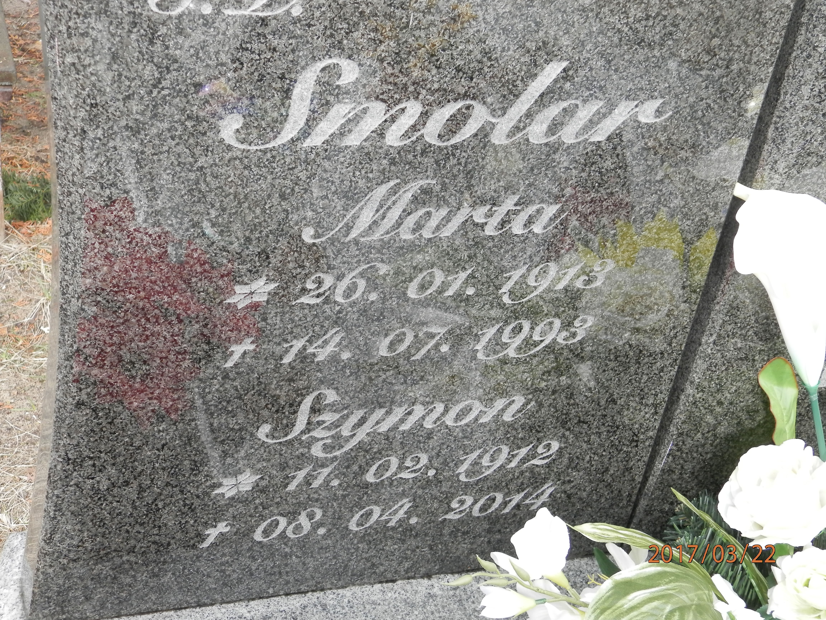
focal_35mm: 55
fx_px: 1312
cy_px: 310
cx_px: 413
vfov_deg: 26.6
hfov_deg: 34.9
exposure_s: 1/125
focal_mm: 9.9
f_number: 3.8
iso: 100
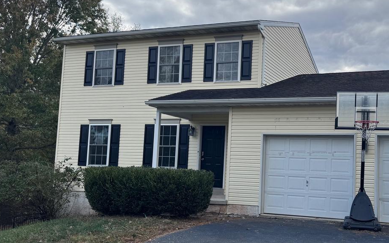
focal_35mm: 40
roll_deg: -2.3
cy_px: 143
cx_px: 281
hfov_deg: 47.8
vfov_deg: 31.9
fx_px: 424
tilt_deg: +5.2
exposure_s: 1/1980
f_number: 1.78
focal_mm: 6.76
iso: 80
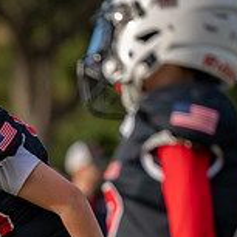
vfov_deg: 2.2
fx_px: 6112
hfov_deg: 2.2
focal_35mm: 789
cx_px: -95
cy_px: 245
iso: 160
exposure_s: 1/1250
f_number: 2.8
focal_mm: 200
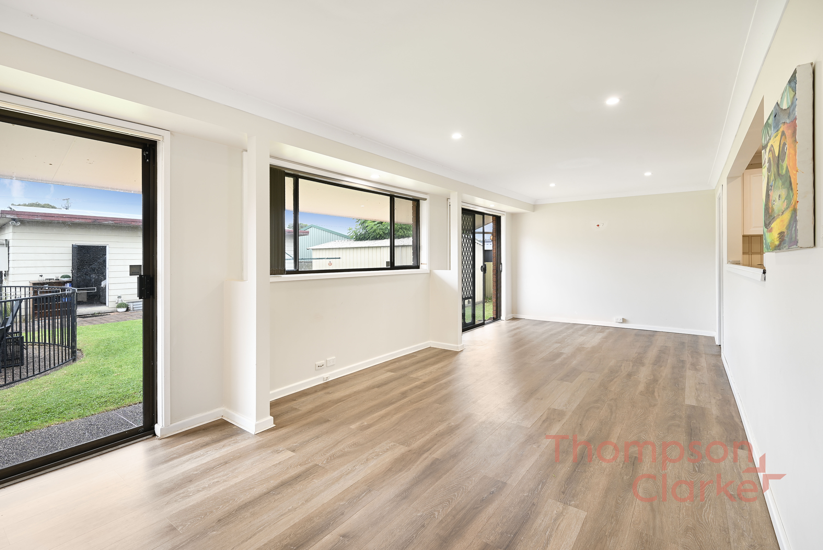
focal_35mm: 16
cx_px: 412
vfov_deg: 73.8
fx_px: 366
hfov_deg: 96.7
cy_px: 275
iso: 100
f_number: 7.1
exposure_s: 1/10
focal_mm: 16
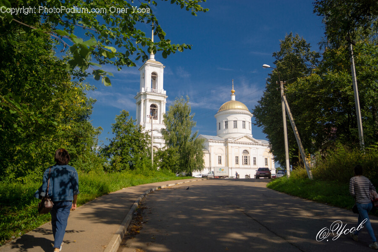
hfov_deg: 61.9
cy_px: 126
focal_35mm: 30
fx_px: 315
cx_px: 189
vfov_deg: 43.6
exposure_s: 1/1250
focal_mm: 20
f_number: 3.5
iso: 100
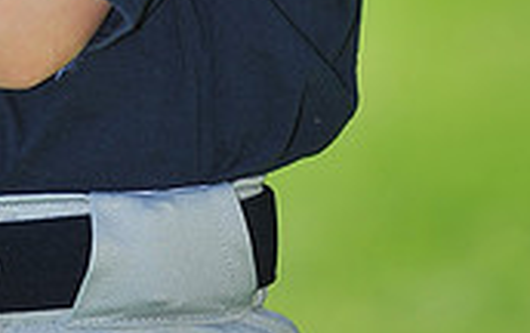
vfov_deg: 2.3
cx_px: 25
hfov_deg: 3.7
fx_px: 8186
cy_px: -462
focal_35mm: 566
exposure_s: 1/1250
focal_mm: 165
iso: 200
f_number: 4.5
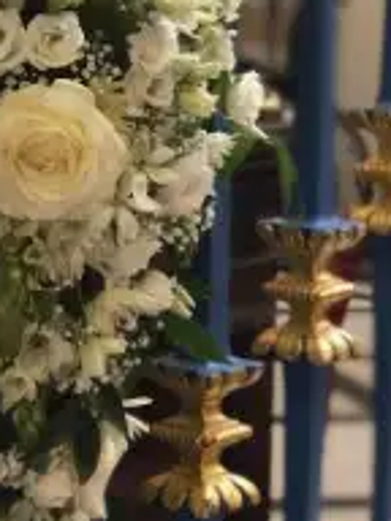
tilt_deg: -8.3
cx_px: -16
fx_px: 1958
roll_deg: -0.3
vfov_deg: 15.1
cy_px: 193
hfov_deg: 11.3
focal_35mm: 130
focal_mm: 6
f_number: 2.4
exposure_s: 1/14
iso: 160
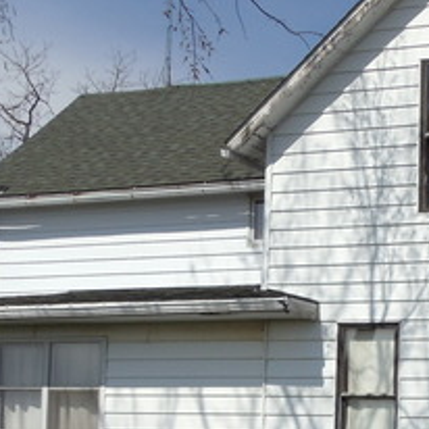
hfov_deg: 14.0
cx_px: 494
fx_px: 1697
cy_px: 464
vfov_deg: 14.1
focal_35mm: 121
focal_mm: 6
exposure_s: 1/500
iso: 100
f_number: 7.1
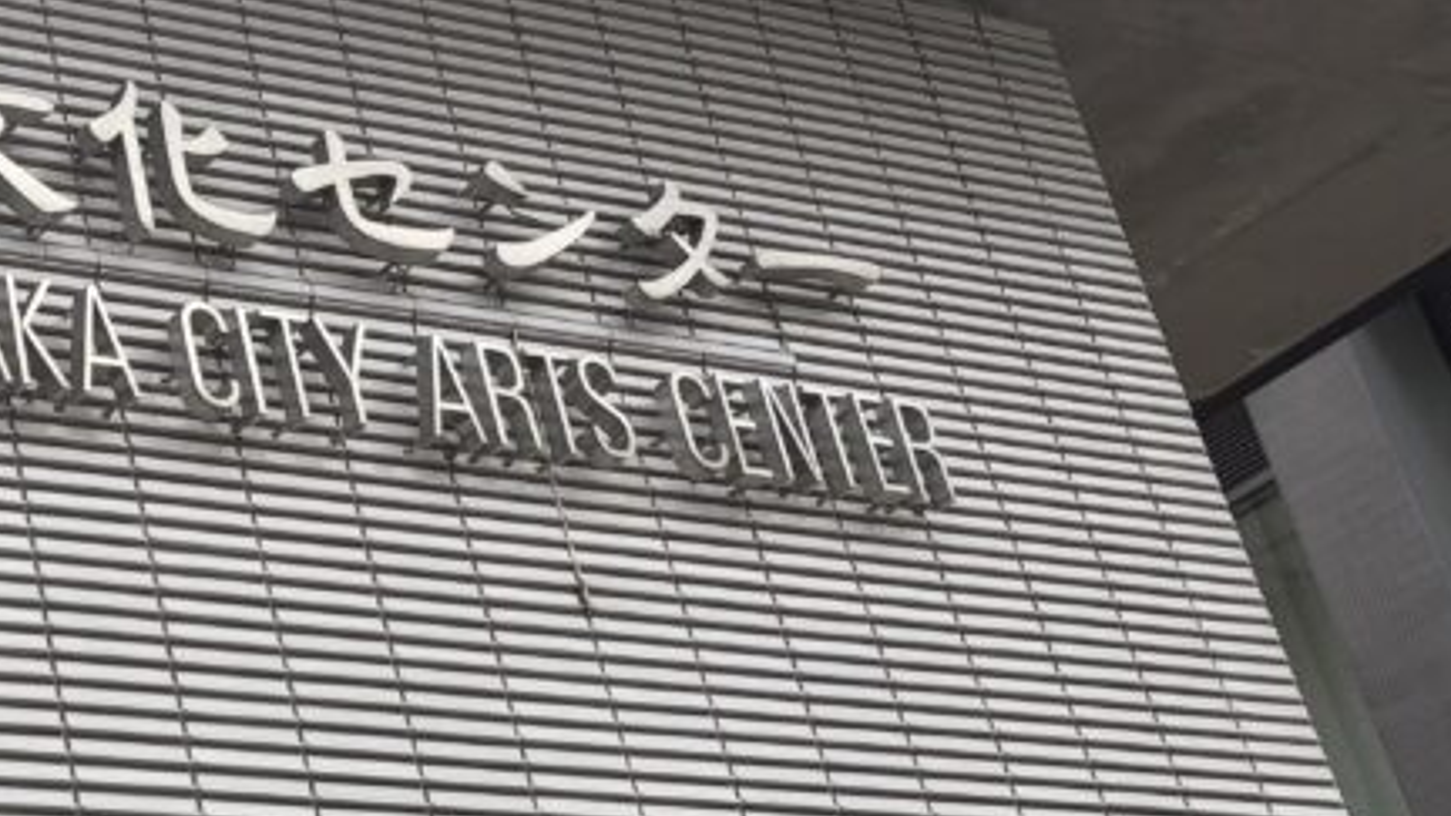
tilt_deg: +31.4
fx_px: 3232
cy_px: 104
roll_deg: +9.9
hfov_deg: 23.7
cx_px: -134
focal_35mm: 84
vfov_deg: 14.3
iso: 64
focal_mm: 5.96
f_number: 1.6
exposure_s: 1/3448
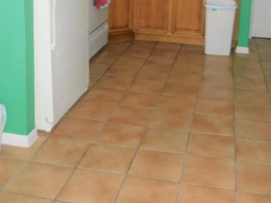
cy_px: 11
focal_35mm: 52
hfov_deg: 36.8
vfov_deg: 26.8
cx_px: 144
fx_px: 407
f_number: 3
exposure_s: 1/30
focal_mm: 4
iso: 200
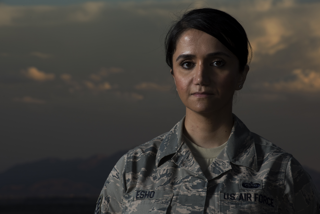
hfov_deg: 10.3
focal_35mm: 200
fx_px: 1778
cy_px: 107
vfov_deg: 6.9
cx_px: 160
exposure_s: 1/80
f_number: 18
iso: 200
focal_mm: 200
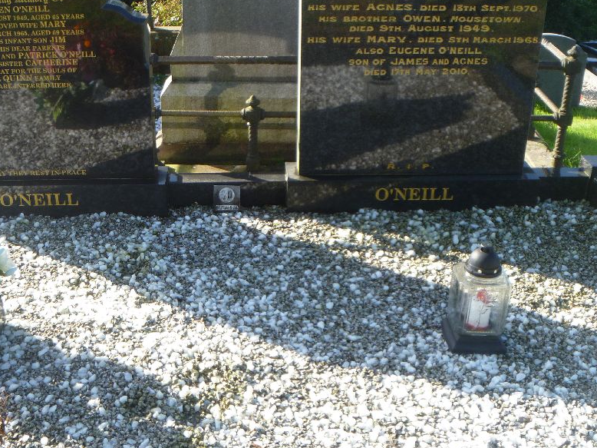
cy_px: 215
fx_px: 776
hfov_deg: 42.0
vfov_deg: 32.2
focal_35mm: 45
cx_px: 256
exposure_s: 1/160
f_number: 3.5
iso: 80
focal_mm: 6.3
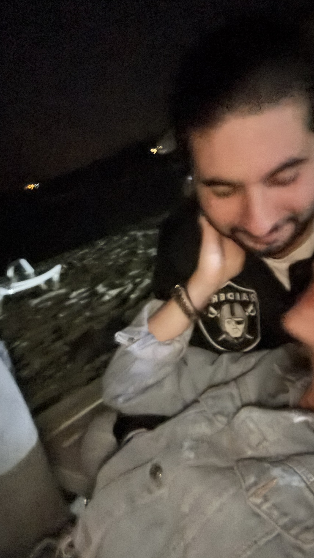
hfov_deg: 35.6
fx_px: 488
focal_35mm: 33
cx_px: 160
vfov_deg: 59.5
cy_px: 278
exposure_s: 1/2
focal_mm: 2.69
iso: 8000
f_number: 1.9
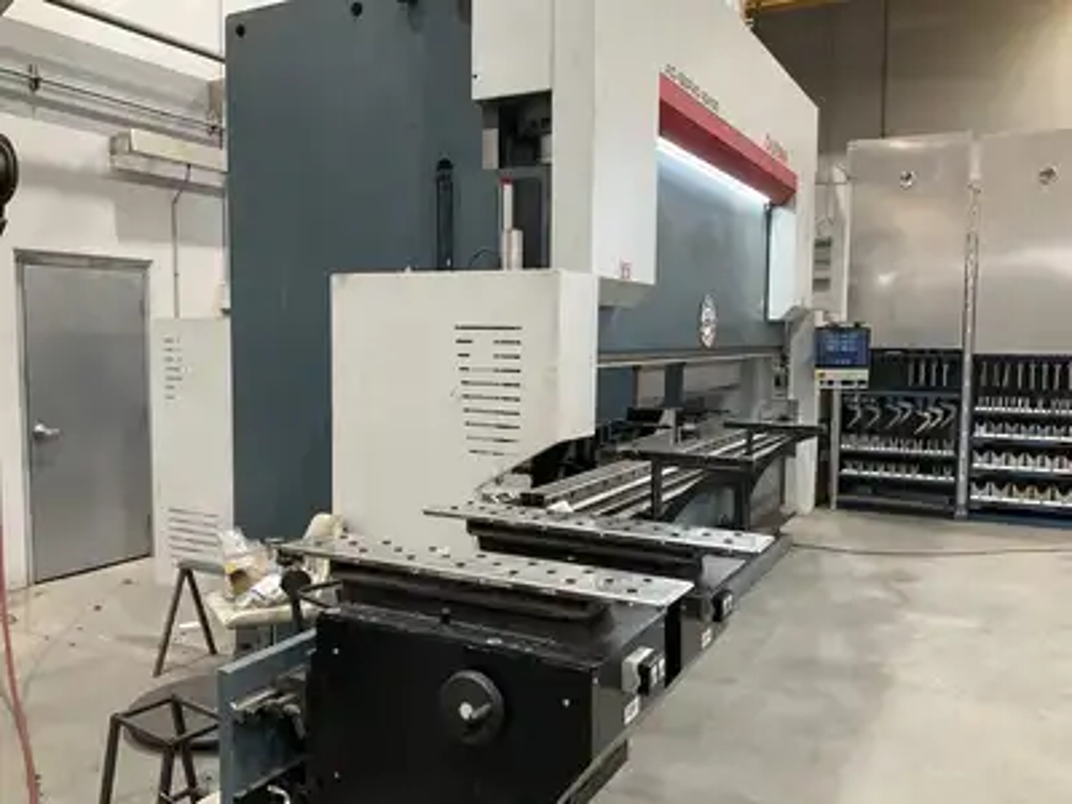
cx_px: 536
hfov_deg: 61.7
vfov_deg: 48.2
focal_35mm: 29
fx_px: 898
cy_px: 402
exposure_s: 1/60
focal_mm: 3
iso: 100
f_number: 1.8
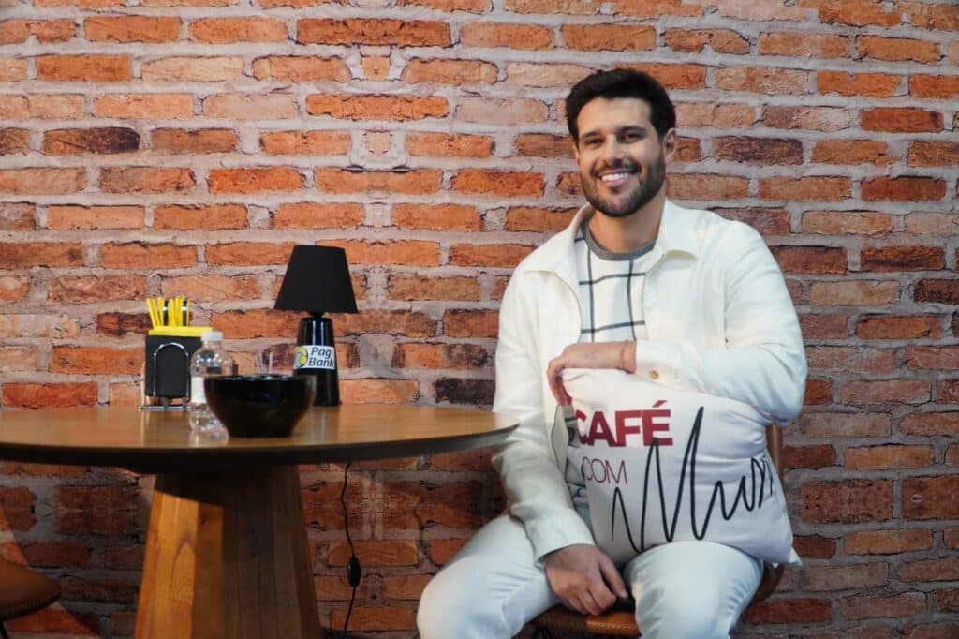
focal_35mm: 38
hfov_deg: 51.3
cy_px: 320
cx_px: 480
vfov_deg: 35.5
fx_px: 999
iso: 1000
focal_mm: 25
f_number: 4
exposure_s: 1/100
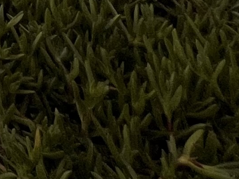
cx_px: -527
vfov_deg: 9.5
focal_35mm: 98
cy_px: -435
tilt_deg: -0.2
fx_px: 676
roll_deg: -0.6
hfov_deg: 10.6
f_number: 1.8
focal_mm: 1.57
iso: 32
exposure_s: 1/143
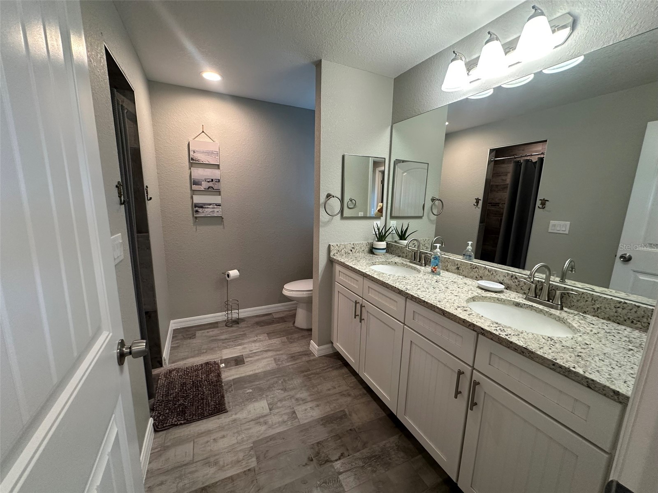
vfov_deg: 85.7
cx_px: 329
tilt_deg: -10.9
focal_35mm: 14
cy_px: 246
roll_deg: -1.1
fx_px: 266
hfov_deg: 102.1
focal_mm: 2.22
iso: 200
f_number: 2.2
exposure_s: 1/120
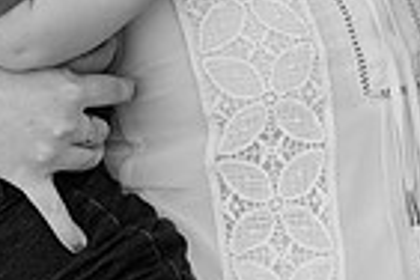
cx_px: 393
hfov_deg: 5.8
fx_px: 4118
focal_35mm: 353
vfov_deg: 3.9
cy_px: -222
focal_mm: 86
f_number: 5.6
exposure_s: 1/500
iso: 500
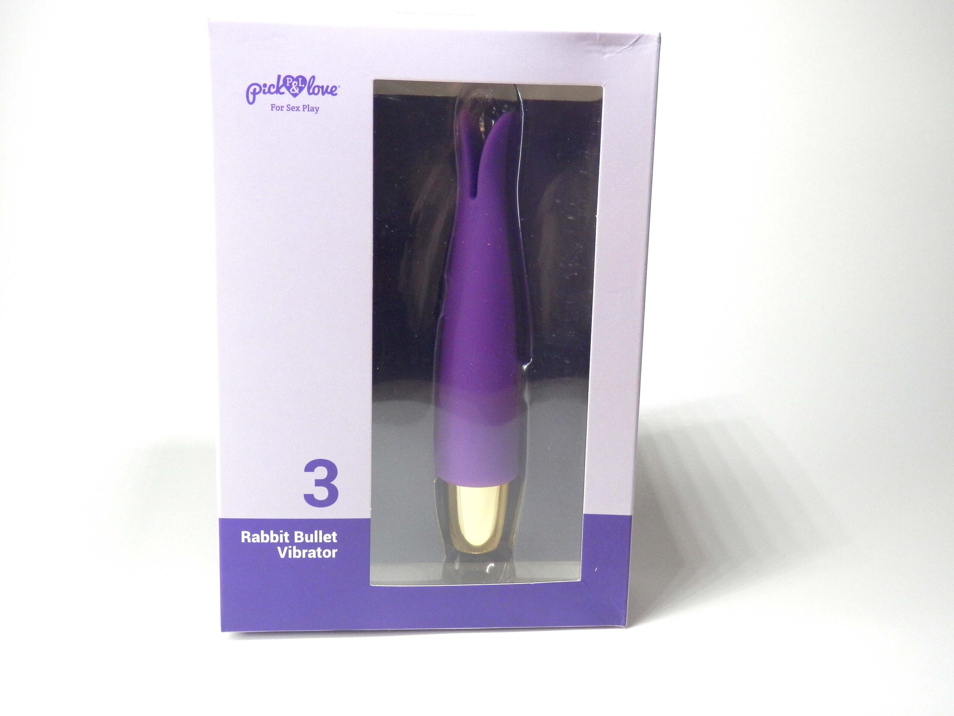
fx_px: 1102
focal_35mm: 40
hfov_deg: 46.8
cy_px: 358
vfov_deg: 36.0
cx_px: 477
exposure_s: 1/80
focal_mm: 7.3
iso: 160
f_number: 3.7
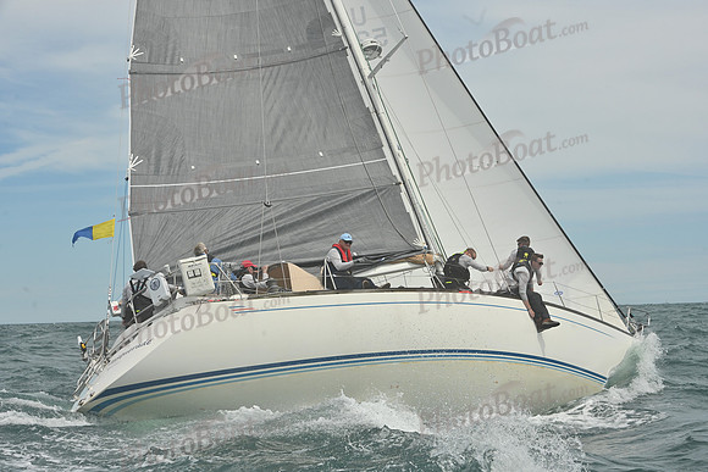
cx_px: 354
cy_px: 236
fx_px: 1377
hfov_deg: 28.8
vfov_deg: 19.5
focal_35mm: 70
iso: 320
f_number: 10
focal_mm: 70
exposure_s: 1/1250
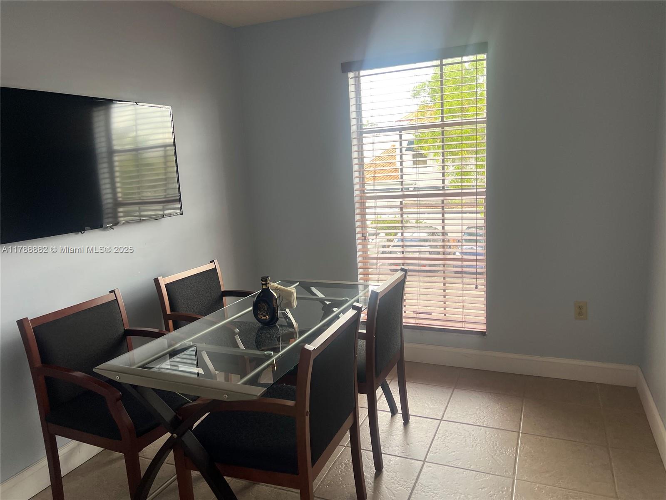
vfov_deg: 53.1
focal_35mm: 26
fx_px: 500
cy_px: 250
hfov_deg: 67.3
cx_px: 333
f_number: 1.5
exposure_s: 1/120
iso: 64
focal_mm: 5.7
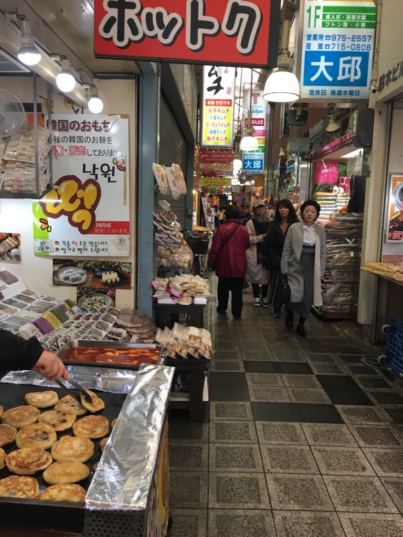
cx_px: 202
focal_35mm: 29
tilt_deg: -7.8
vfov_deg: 61.7
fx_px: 450
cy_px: 268
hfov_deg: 48.2
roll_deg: -1.2
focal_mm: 4.15
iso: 25
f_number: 2.2
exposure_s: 1/30
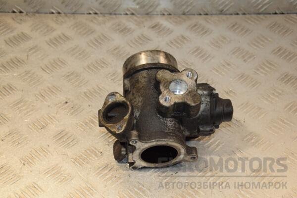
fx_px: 594
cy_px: 99
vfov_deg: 18.9
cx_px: 148
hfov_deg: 28.1
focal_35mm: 72
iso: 800
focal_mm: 48
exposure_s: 1/200
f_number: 6.3
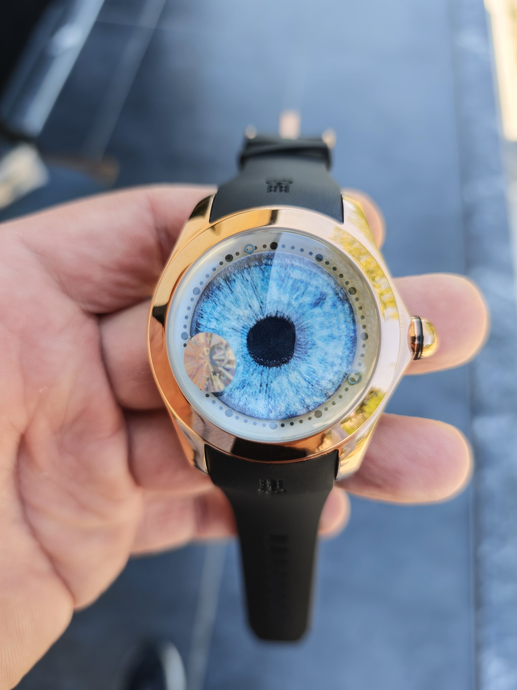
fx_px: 458
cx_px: 258
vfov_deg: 73.9
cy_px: 345
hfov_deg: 58.9
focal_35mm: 23
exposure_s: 1/513
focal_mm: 6.55
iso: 50
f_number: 1.62
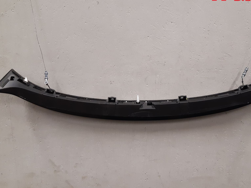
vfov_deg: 40.7
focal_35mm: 35
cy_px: 100
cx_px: 144
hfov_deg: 52.4
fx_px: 254
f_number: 1.7
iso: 160
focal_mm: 3.93
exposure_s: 1/50
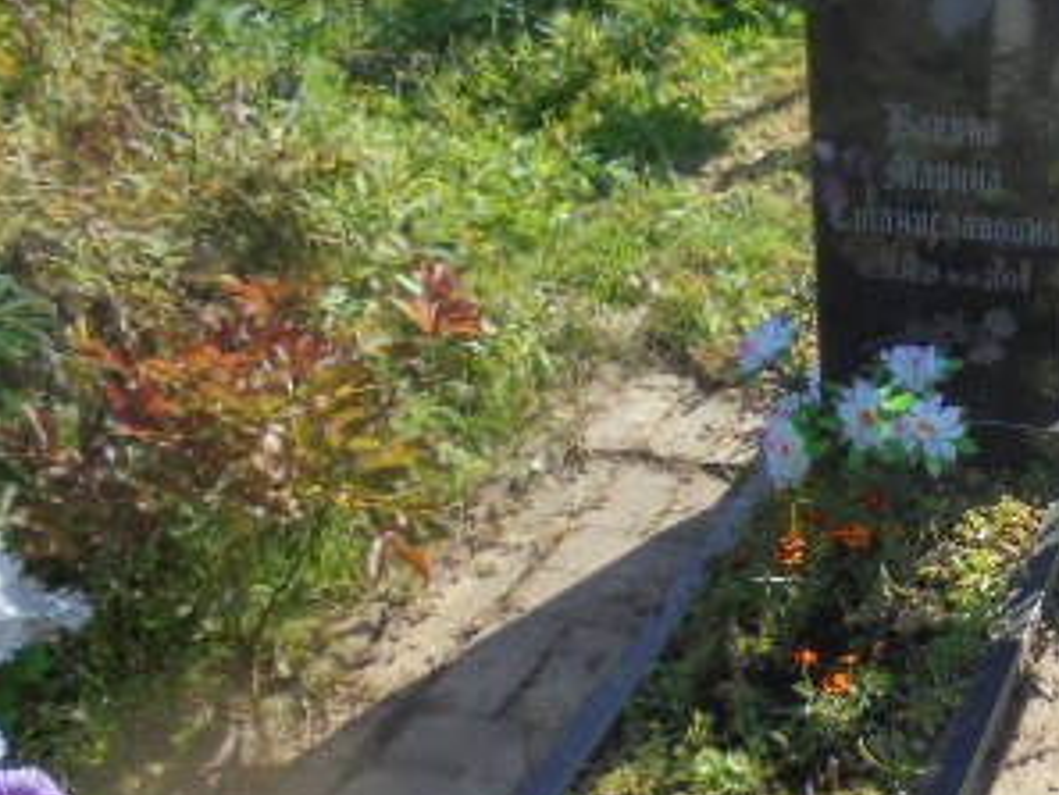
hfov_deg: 31.5
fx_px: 1714
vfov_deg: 26.0
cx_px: 1077
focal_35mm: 56
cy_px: 503
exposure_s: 1/800
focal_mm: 4.6
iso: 100
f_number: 3.5
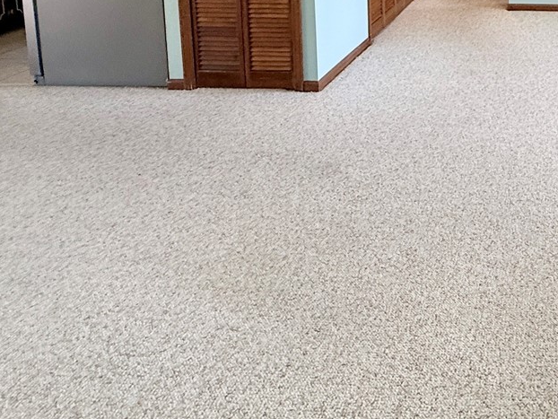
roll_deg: +0.0
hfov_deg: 43.9
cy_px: -90
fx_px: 581
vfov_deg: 32.4
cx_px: 558
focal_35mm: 36
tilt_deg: -5.6
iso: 200
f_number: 2.2
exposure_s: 1/120
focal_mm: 2.22
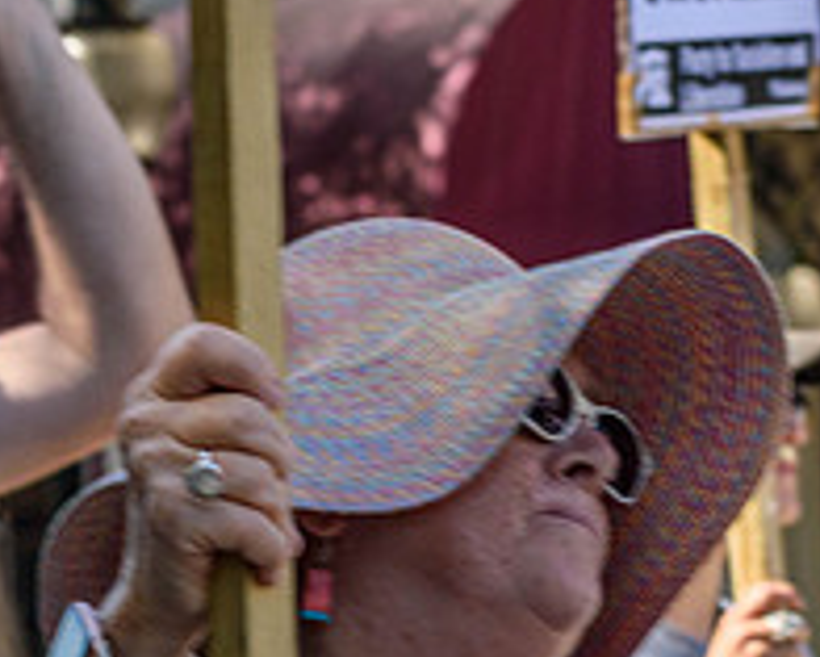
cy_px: 642
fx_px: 7090
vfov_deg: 5.3
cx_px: 234
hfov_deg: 6.6
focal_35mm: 292
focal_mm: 70
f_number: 6.3
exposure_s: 1/640
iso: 200
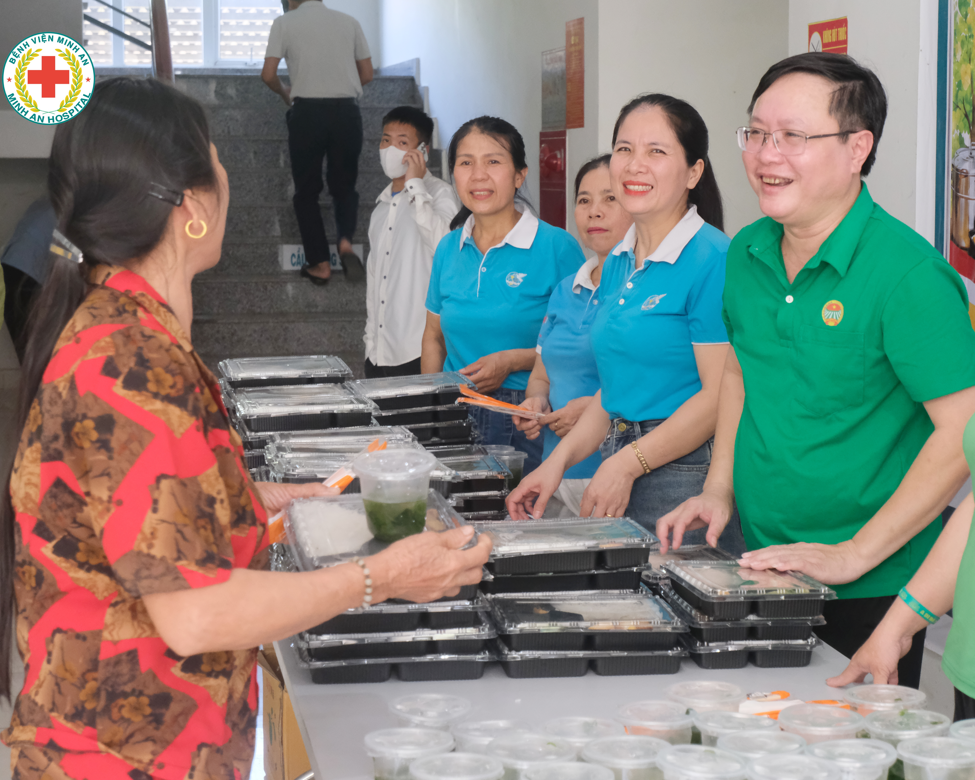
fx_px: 1385
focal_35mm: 48
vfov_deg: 31.5
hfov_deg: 38.7
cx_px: 557
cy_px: 387
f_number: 4.5
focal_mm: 28
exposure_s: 1/100
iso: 1000
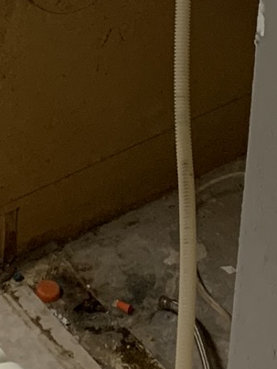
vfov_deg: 12.9
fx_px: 1406
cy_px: -379
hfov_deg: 11.2
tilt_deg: -15.4
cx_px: 46
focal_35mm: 132
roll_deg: -3.2
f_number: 1.8
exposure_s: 1/60
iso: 125
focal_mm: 4.25
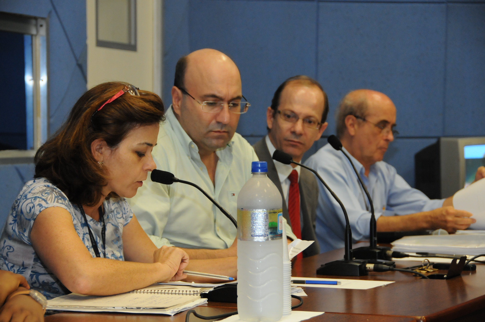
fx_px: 1514
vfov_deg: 12.1
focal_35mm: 112
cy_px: 161
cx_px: 242
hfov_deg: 18.2
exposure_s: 1/125
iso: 1600
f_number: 5
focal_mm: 75
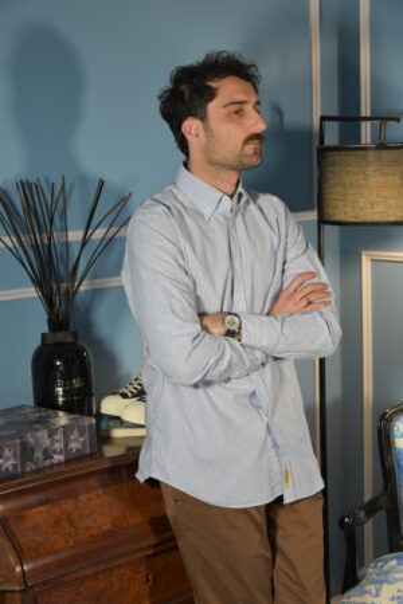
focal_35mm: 68
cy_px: 302
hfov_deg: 20.2
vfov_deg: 29.9
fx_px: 1133
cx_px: 202
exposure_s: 1/80
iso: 1600
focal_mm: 45
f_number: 4.8
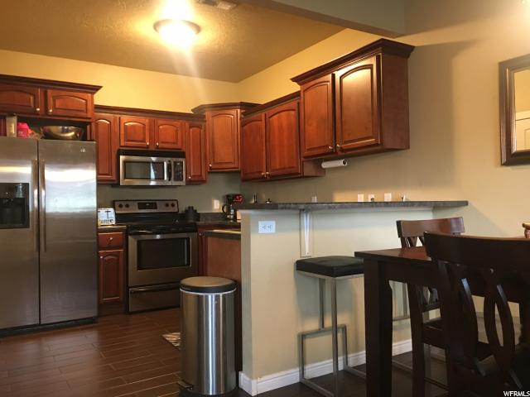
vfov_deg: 48.2
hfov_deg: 61.7
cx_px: 265
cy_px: 198
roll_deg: +0.3
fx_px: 444
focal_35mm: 29
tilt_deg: -0.2
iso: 200
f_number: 2.2
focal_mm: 4.15
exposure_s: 1/17
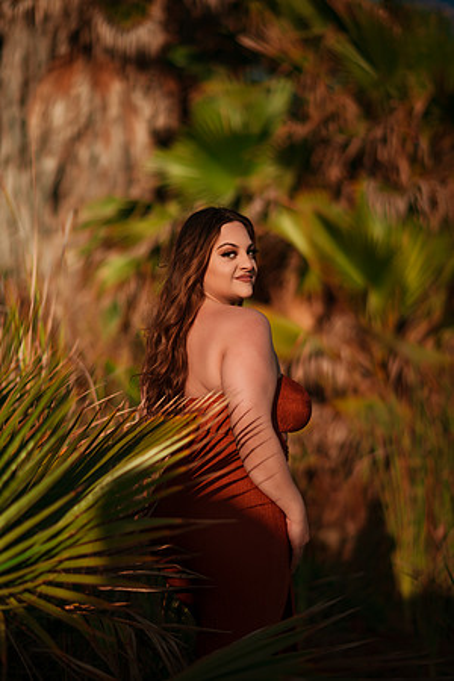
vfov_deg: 34.5
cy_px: 340
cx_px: 227
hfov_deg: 23.4
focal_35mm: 58
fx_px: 1097
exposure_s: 1/8000
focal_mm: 58
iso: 100
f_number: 1.4
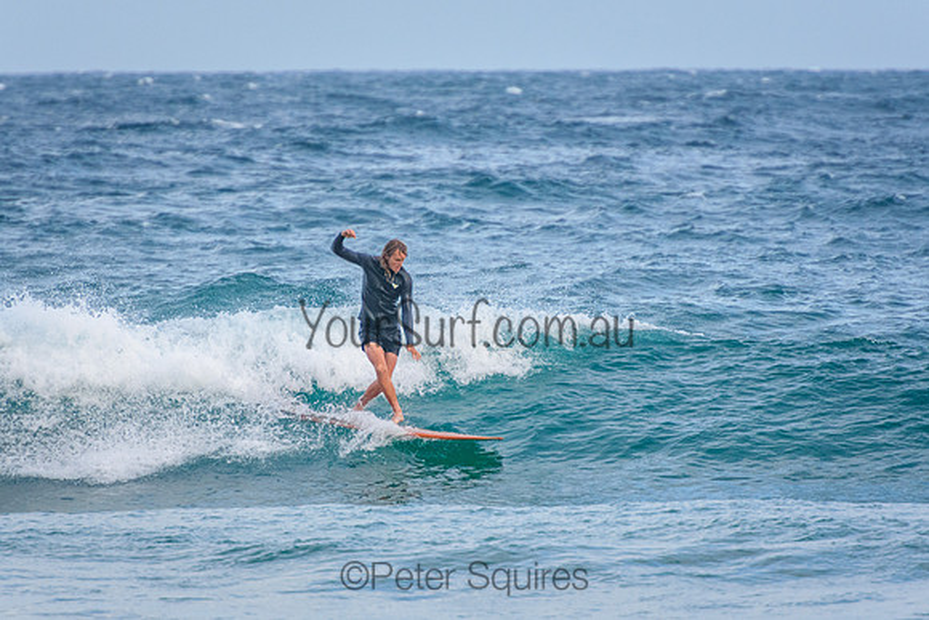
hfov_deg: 3.4
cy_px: 310
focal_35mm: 615
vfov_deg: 2.2
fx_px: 15868
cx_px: 464
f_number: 5.6
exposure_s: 1/1600
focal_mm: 400
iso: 800
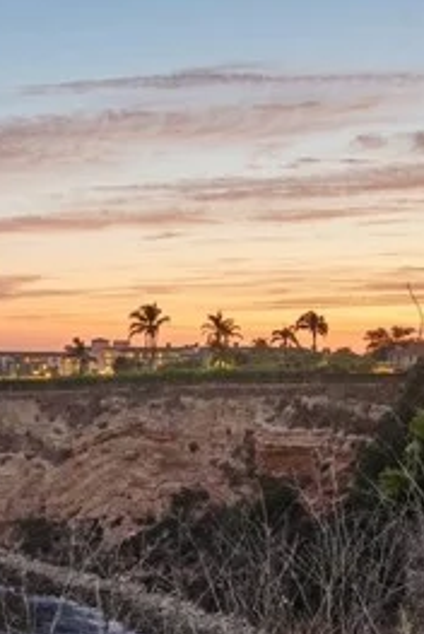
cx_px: -267
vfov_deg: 23.9
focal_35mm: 85
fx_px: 1498
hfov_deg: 14.7
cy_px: 357
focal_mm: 35
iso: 1600
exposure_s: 1/3.33
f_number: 8
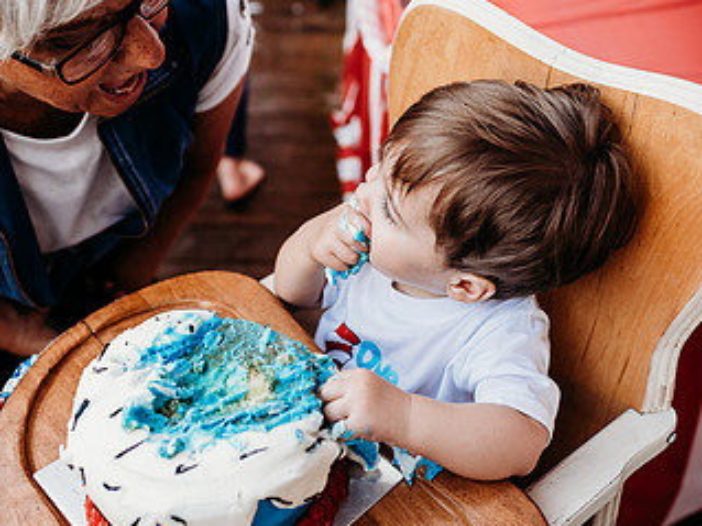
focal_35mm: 42
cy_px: 267
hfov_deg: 44.8
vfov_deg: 34.3
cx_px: 354
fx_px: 851
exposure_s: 1/200
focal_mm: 24
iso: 400
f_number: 2.5
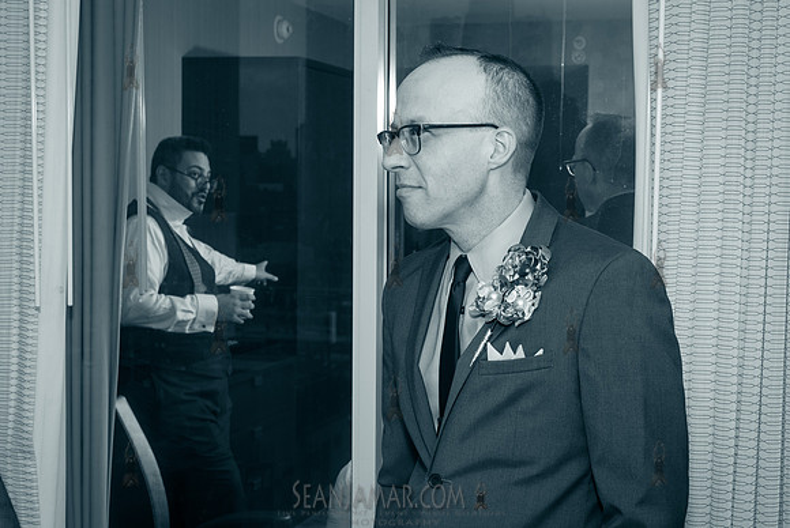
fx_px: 1297
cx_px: 449
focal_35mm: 59
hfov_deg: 33.8
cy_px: 300
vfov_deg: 23.0
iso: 200
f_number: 9
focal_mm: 52
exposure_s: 1/160
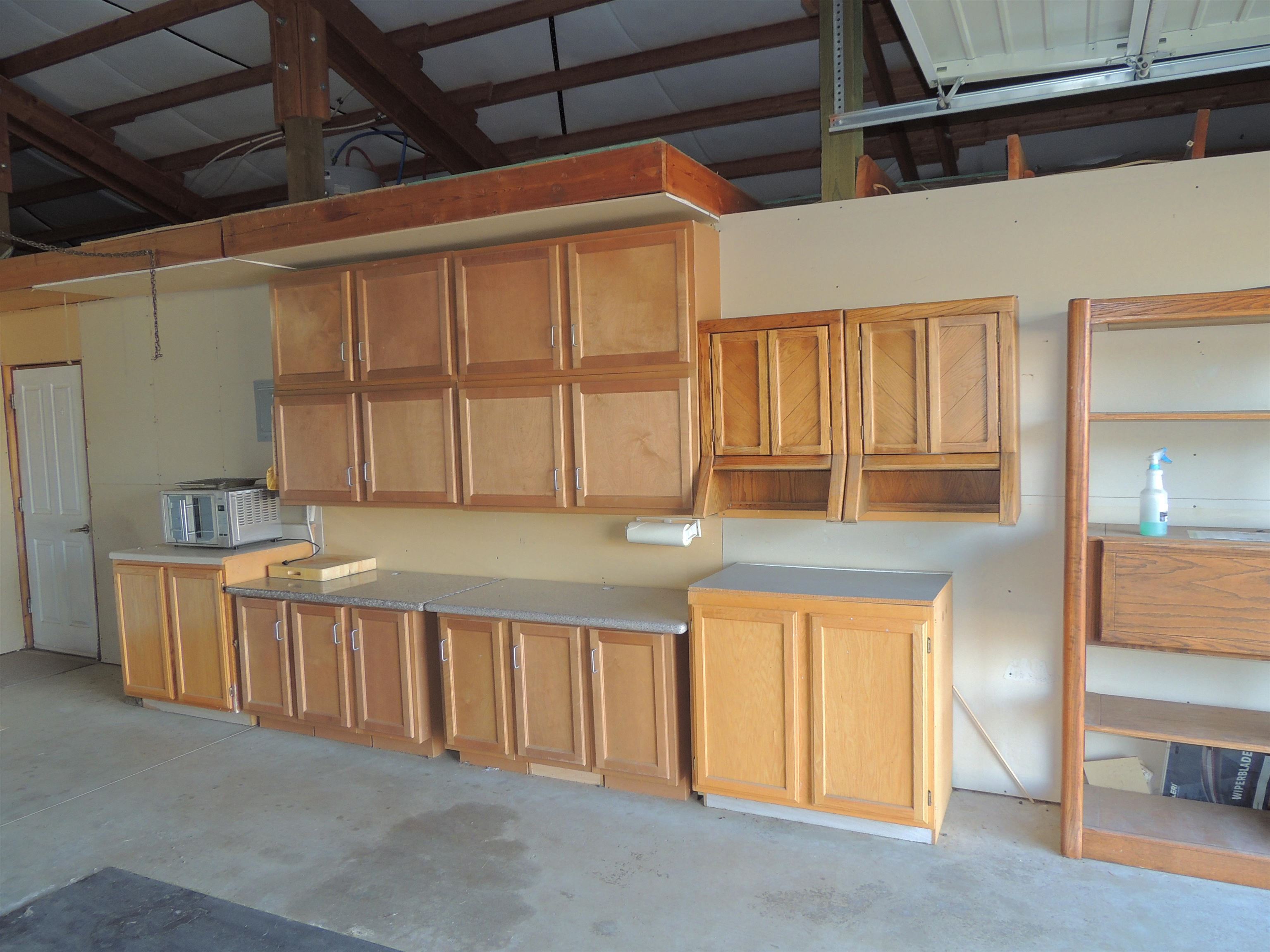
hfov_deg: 71.6
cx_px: 635
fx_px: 881
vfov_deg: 56.8
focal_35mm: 24
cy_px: 476
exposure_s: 1/40
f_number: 3
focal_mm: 4.3
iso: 180
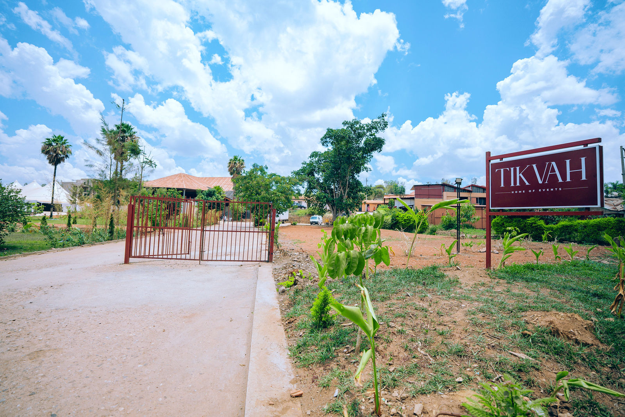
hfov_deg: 96.7
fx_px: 278
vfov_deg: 73.8
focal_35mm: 16
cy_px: 208
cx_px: 312
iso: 200
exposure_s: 1/1600
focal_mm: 16
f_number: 2.8
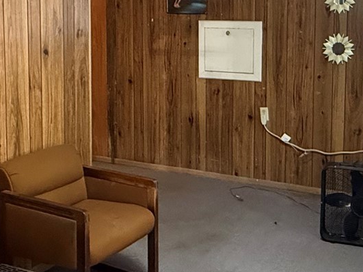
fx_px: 566
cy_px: 64
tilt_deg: -5.8
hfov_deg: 35.5
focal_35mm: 54
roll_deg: -0.8
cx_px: 187
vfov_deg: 26.6
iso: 1250
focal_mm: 2.22
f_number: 2.2
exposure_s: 1/60
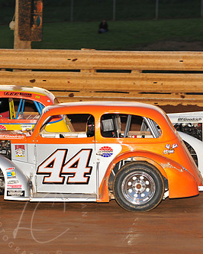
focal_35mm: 237
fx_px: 1782
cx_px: 40
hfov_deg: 6.5
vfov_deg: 8.2
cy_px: 143
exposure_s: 1/320
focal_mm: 145
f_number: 6.3
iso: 800
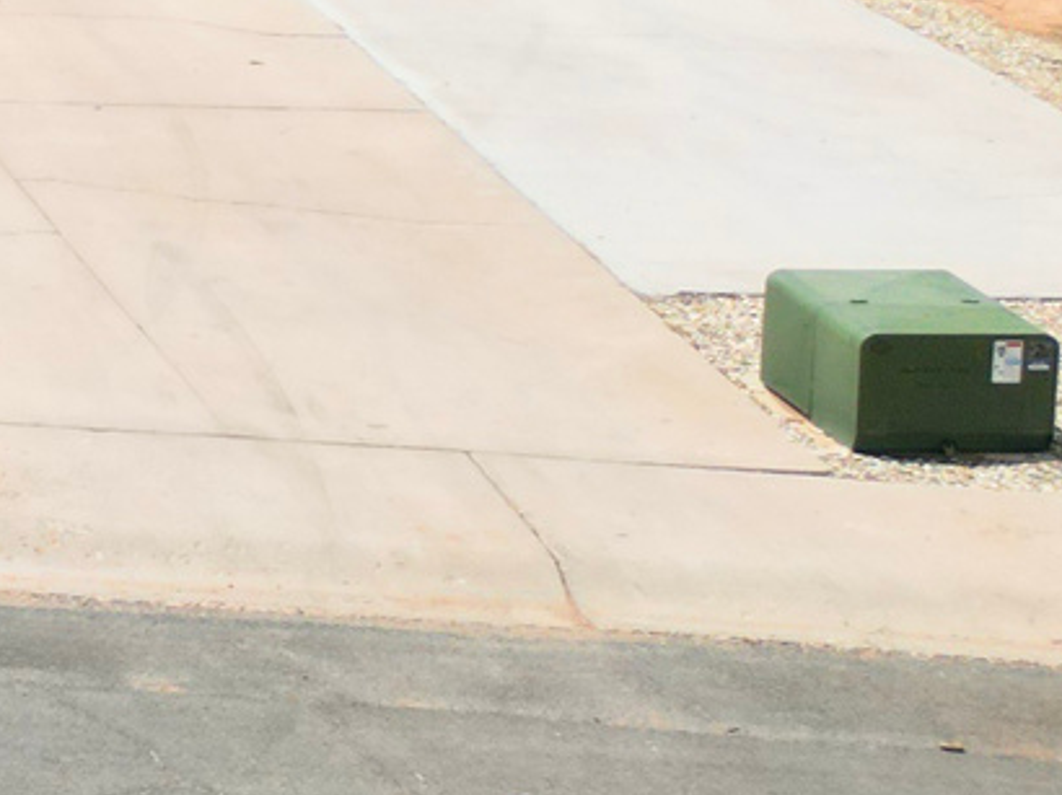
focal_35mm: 120
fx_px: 3679
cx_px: -1357
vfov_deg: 11.7
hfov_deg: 13.1
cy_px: -484
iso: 130
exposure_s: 1/6000
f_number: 1.7
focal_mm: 6.72
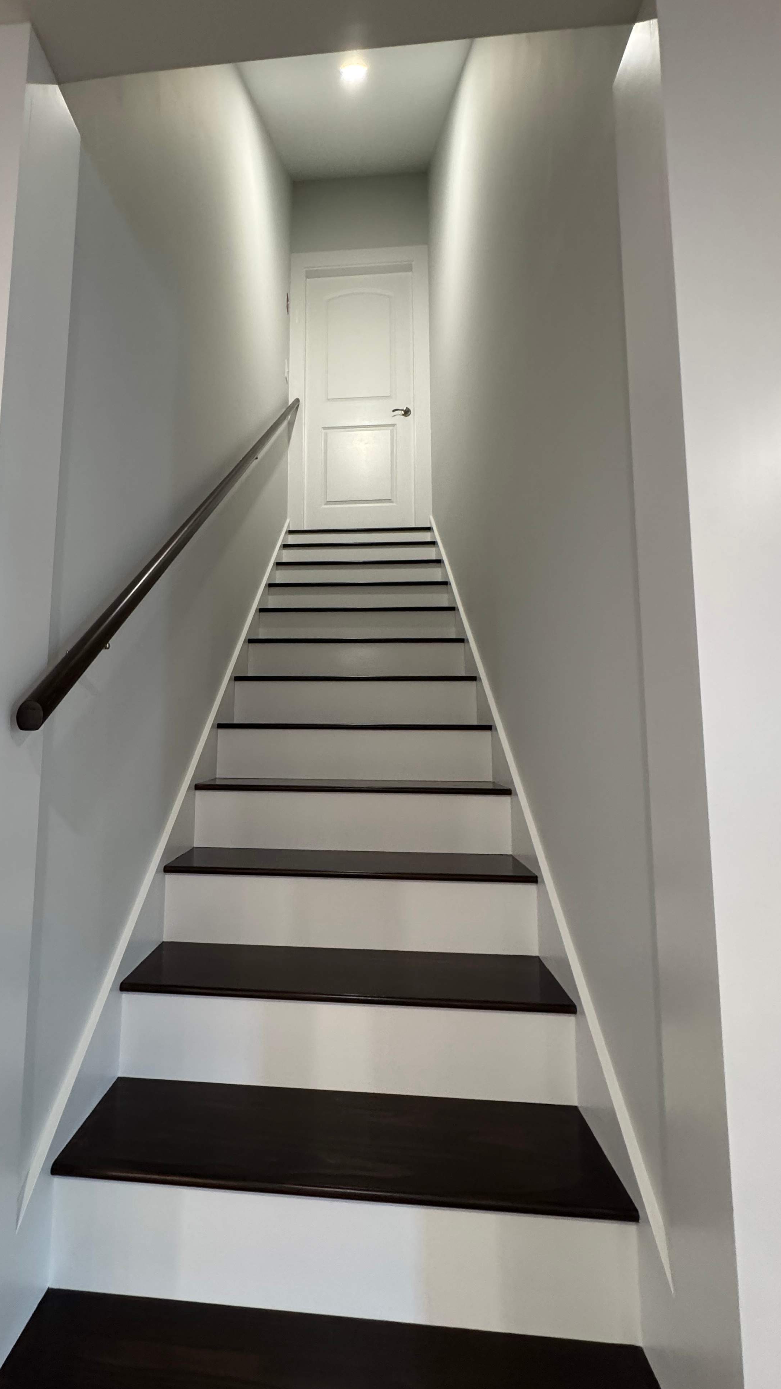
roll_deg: -2.1
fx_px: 589
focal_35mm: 16
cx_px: 314
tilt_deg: +7.6
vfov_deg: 99.3
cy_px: 676
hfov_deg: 66.5
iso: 320
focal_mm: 2.22
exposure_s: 1/60
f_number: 2.2
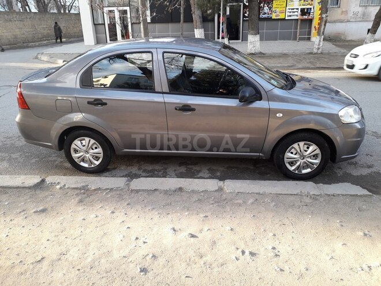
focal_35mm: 27
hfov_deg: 65.3
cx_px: 190
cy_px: 143
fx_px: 297
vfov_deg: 51.4
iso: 50
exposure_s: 1/100
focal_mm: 3.6
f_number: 1.9
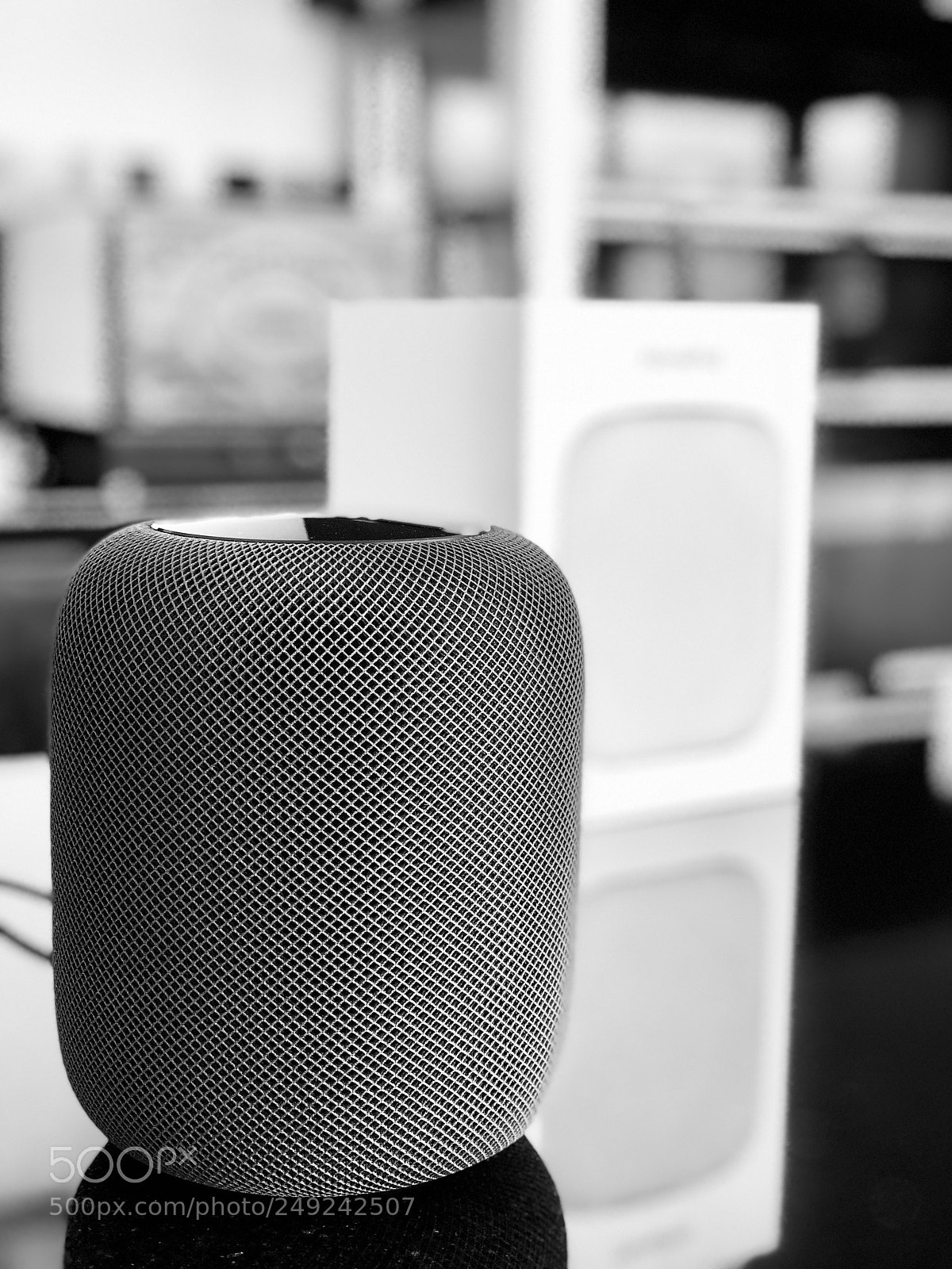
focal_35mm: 52
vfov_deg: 36.8
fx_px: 1907
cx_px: 476
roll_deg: -1.1
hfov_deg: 28.0
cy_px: 634
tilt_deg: -7.9
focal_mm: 6
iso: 50
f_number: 2.4
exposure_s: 1/60
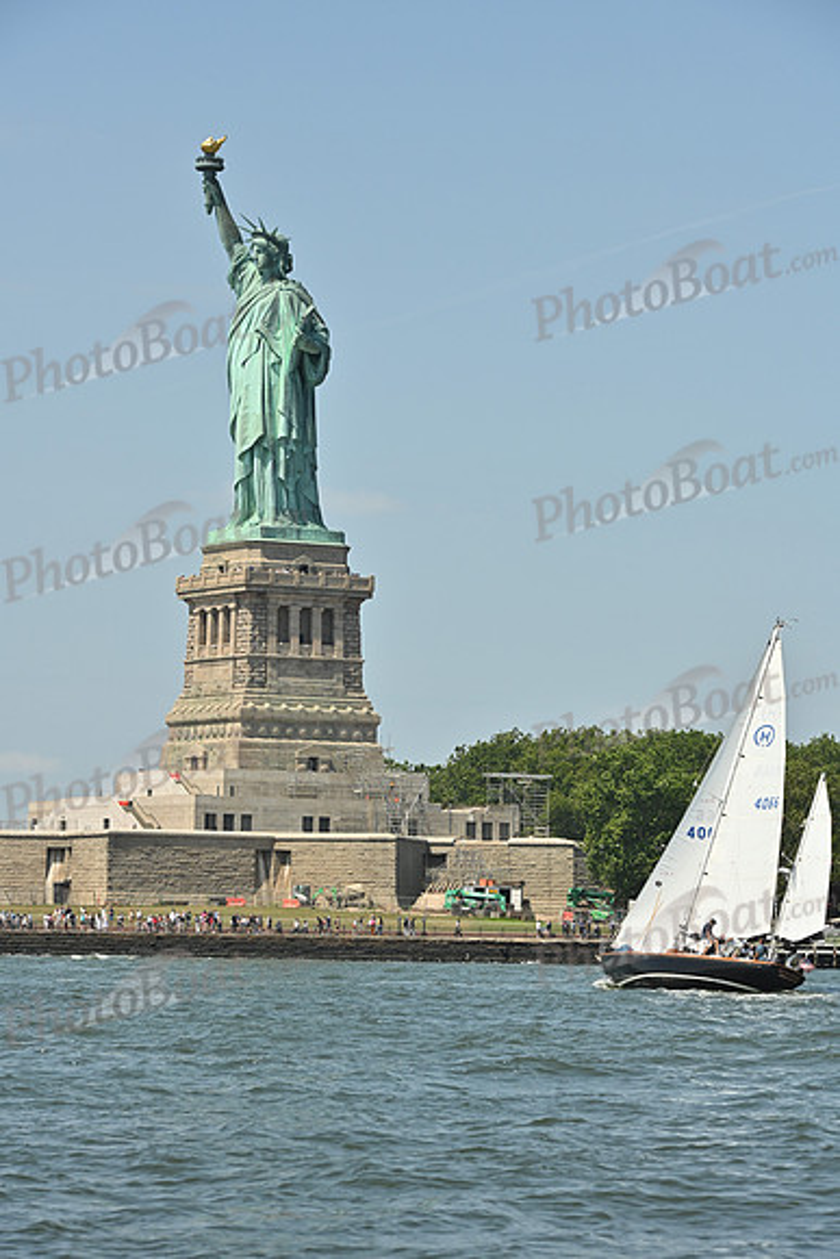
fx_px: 4267
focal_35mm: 122
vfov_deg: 16.8
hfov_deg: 11.2
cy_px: 630
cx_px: 420
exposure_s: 1/1250
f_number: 8
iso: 320
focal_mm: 122
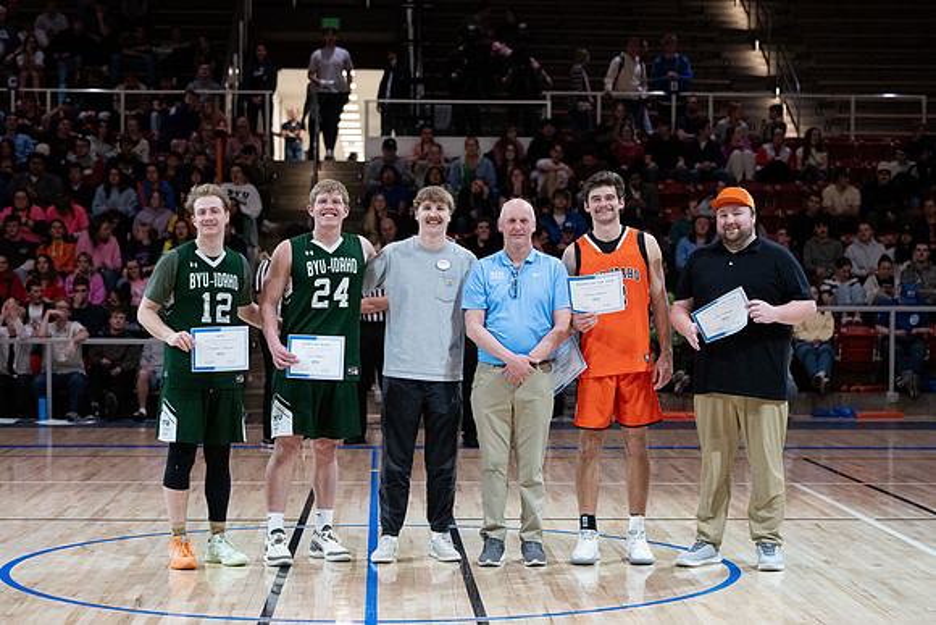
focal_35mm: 82
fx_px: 2139
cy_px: 313
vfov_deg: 16.6
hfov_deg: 24.7
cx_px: 471
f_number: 2.8
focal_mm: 70
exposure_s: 1/800
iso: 4000
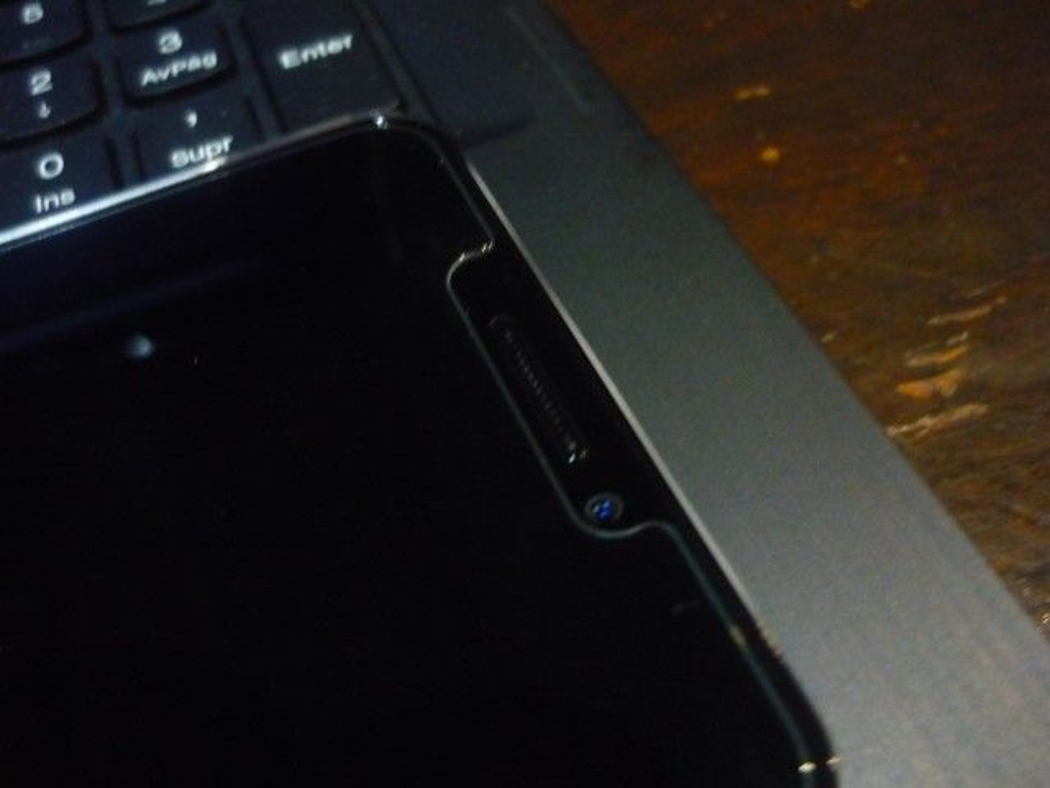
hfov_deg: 55.4
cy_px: 394
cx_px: 525
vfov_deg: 42.9
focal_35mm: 33
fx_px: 1001
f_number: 2.8
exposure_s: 1/8
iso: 800
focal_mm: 5.5
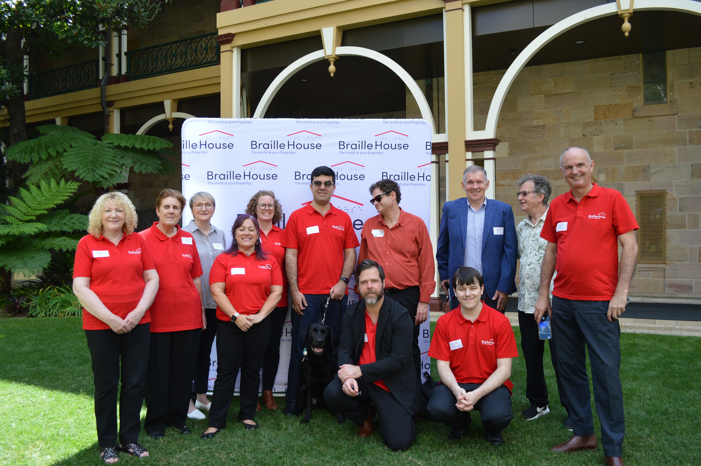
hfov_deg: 62.0
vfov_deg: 43.5
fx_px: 584
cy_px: 233
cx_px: 350
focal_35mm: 30
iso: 140
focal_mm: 20
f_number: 5.6
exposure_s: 1/125
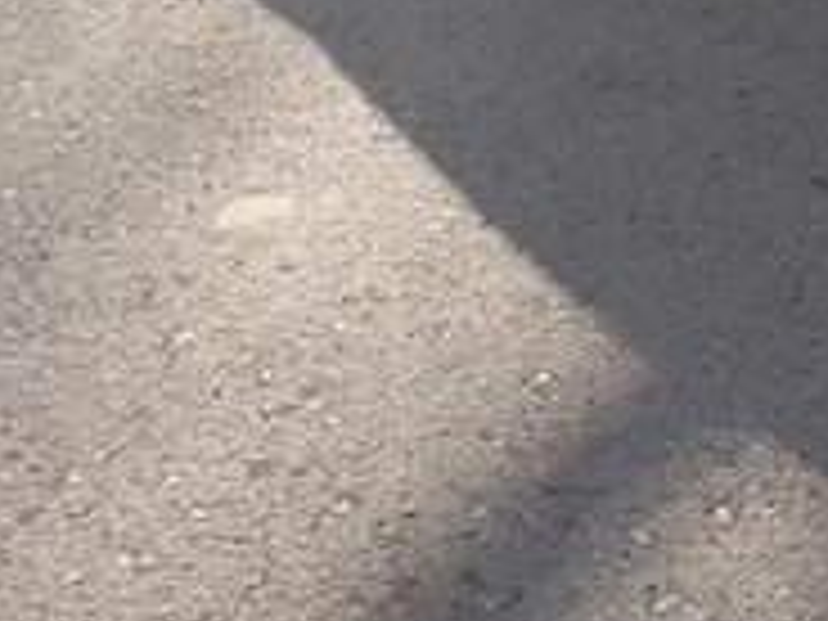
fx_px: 2320
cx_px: 1179
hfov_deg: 18.3
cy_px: -425
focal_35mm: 97
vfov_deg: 13.9
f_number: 1.9
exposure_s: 1/680
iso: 40
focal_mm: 3.6
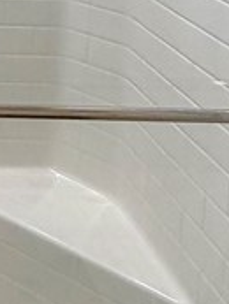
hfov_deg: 15.7
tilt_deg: -4.3
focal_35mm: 83
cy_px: -162
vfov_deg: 20.1
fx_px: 731
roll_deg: -1.3
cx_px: -160
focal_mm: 2.22
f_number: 2.2
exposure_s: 1/120
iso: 160
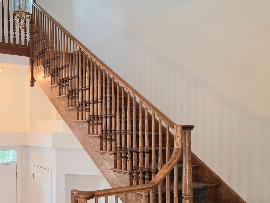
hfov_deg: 47.4
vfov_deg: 38.4
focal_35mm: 37
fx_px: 289
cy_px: 130
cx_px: 53
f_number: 1.4
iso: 100
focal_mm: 6.5
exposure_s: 1/120
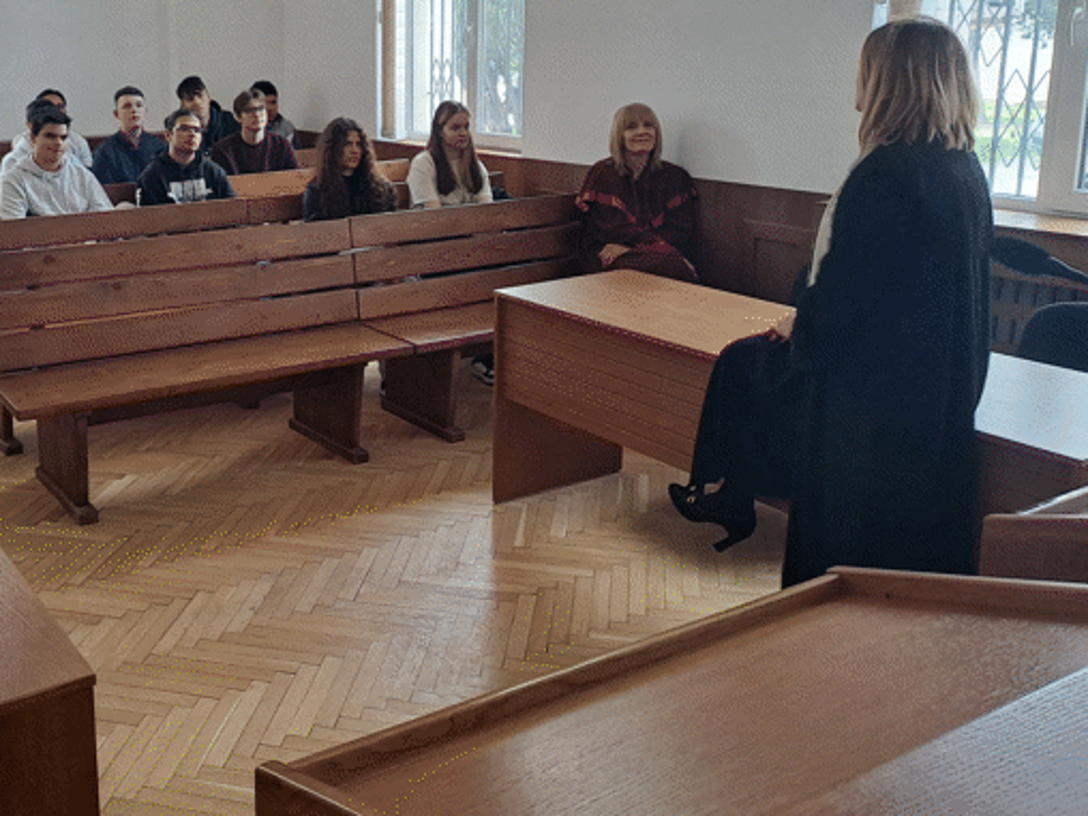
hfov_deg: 50.1
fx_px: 1131
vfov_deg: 39.0
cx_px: 333
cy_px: 248
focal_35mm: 36
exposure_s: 1/100
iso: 50
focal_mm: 4.65
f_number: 1.8
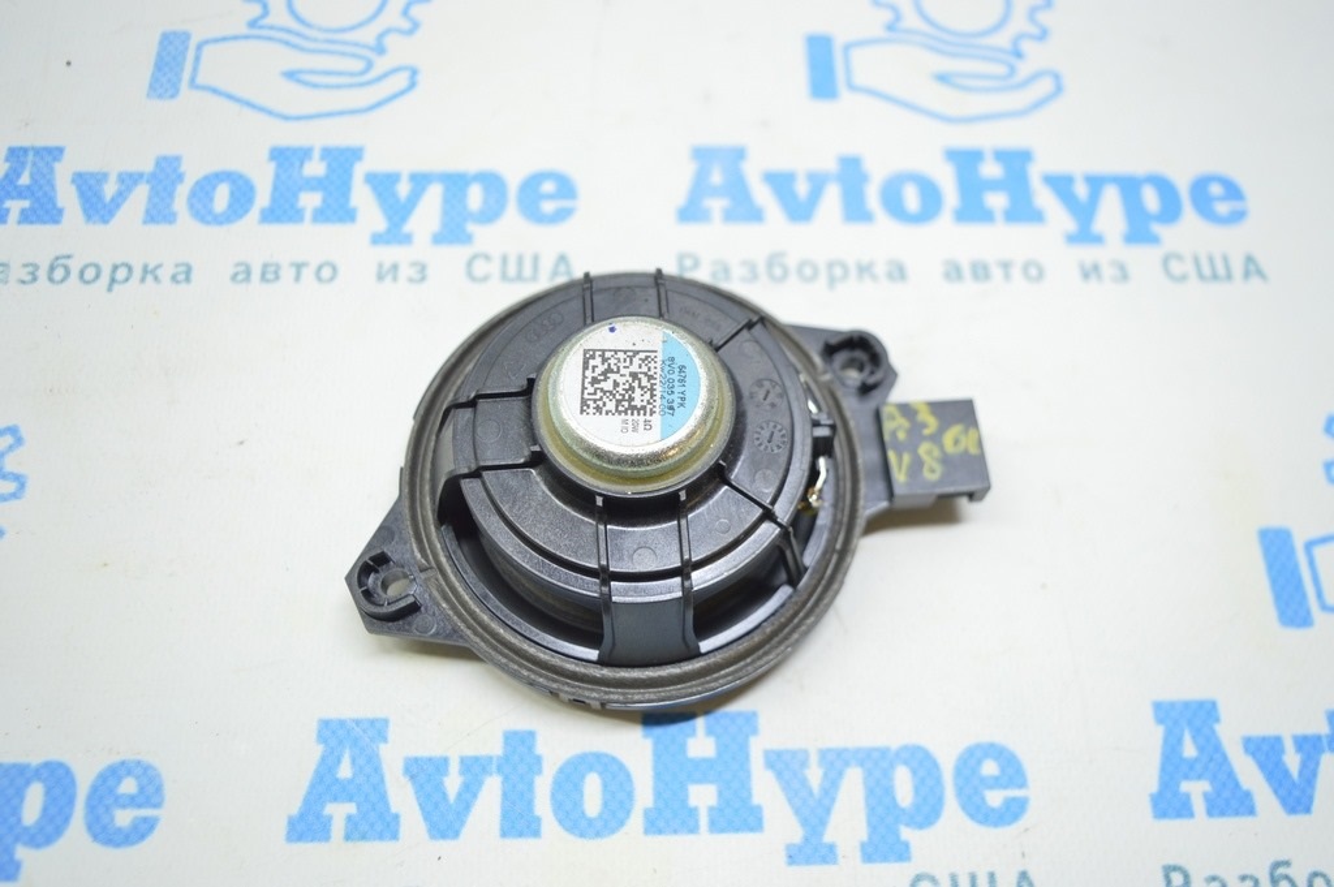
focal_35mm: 32
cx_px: 667
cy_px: 444
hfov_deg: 59.5
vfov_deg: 41.6
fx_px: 1166
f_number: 3.8
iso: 400
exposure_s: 1/40
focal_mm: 21
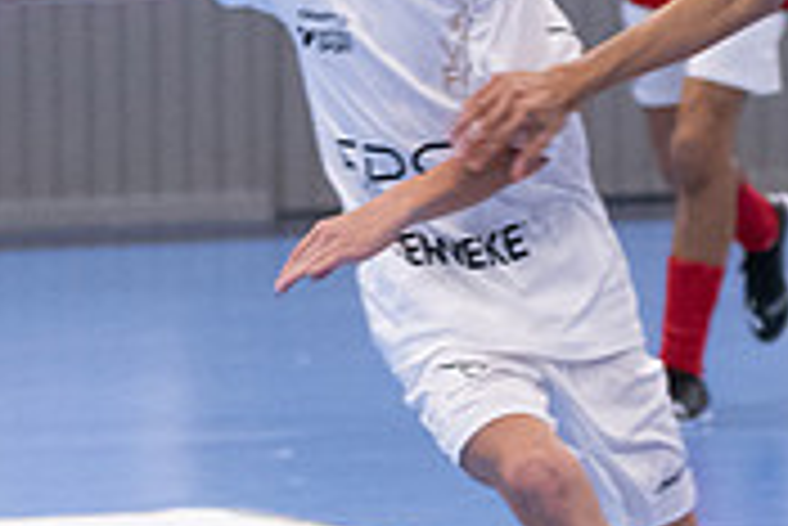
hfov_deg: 4.2
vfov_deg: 2.8
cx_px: 1040
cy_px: 191
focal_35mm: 488
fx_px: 10690
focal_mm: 95
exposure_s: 1/400
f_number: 3.2
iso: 3200
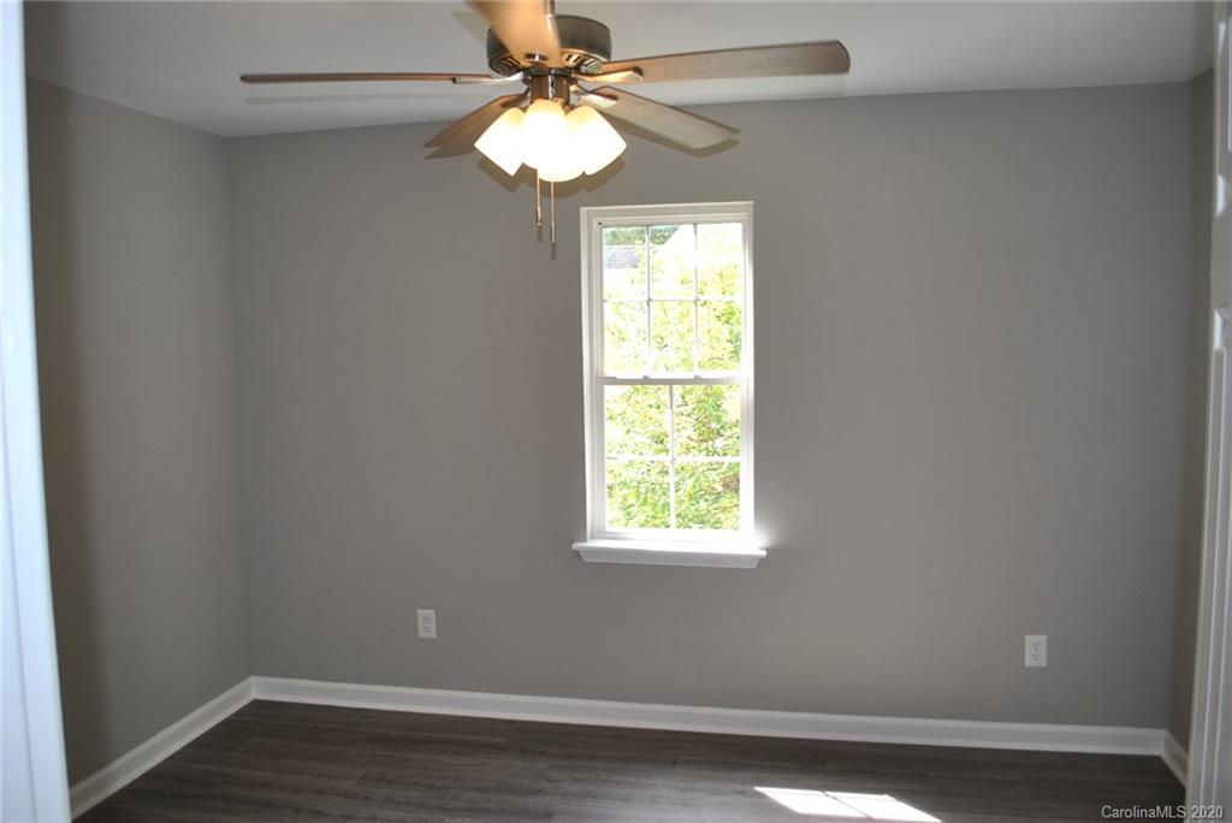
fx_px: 924
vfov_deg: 48.0
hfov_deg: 67.4
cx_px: 616
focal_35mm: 27
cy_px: 412
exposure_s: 1/125
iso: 200
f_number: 3.5
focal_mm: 18
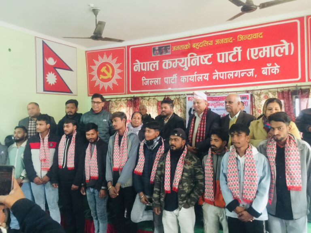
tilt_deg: -0.5
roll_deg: -0.6
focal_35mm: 29
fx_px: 261
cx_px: 156
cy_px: 116
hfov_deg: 61.7
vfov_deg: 48.2
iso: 125
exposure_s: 1/4
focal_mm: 4.15
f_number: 2.2
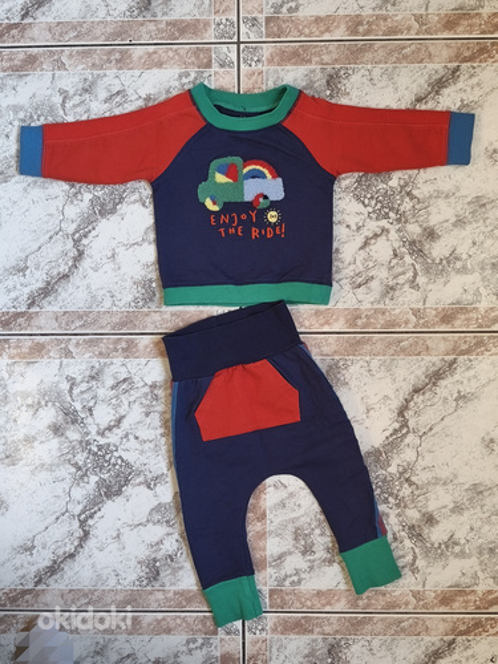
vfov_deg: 52.6
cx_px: 249
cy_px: 332
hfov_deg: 40.7
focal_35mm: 35
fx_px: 671
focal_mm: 6.18
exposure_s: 1/50
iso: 250
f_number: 1.65
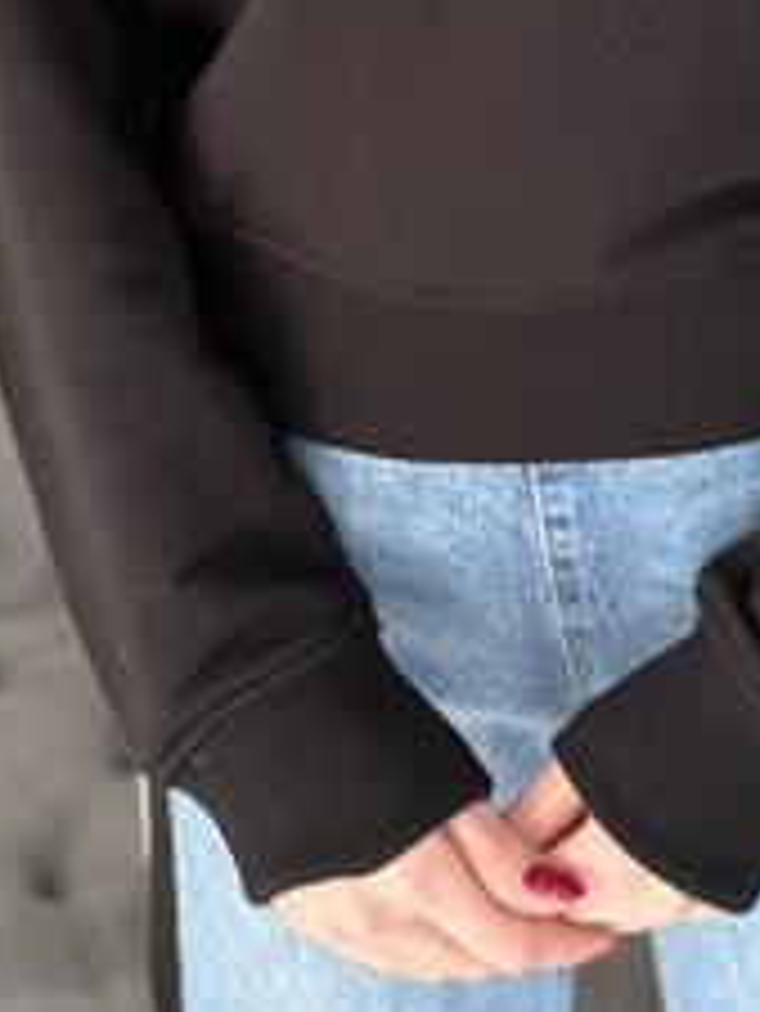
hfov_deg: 13.3
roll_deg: +0.9
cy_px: -99
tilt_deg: -14.6
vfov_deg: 17.1
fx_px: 3246
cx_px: 607
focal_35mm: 111
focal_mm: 6.86
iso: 250
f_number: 1.78
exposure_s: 1/60
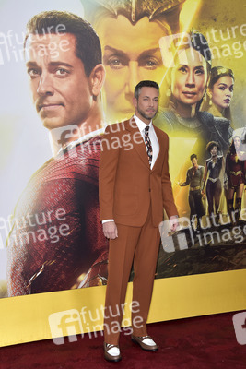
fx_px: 492
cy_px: 184
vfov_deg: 41.1
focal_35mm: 48
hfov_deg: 28.1
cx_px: 123
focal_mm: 48
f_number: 6.3
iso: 500
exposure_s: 1/250
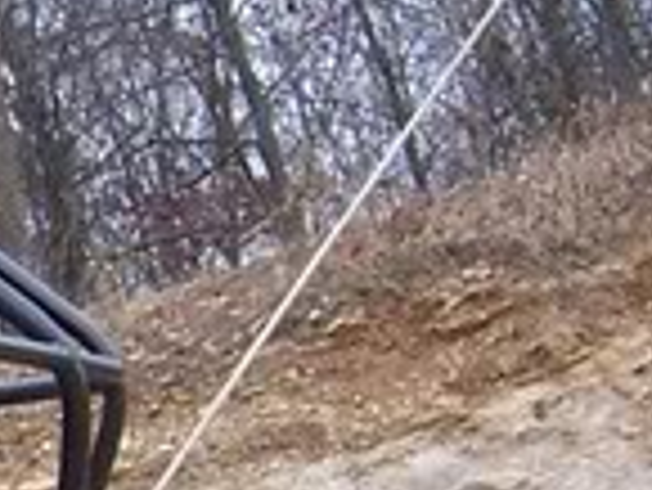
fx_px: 3431
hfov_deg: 9.8
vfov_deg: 8.0
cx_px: -814
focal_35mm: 182
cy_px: 733
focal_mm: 5.5
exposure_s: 1/90
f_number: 3.4
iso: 80
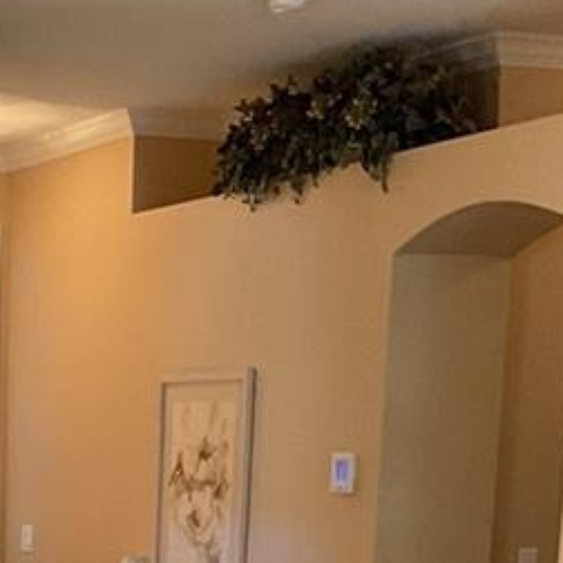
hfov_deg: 13.8
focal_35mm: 122
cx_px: -136
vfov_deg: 13.0
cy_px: 990
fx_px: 2245
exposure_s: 1/60
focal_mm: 3
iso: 160
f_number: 1.8
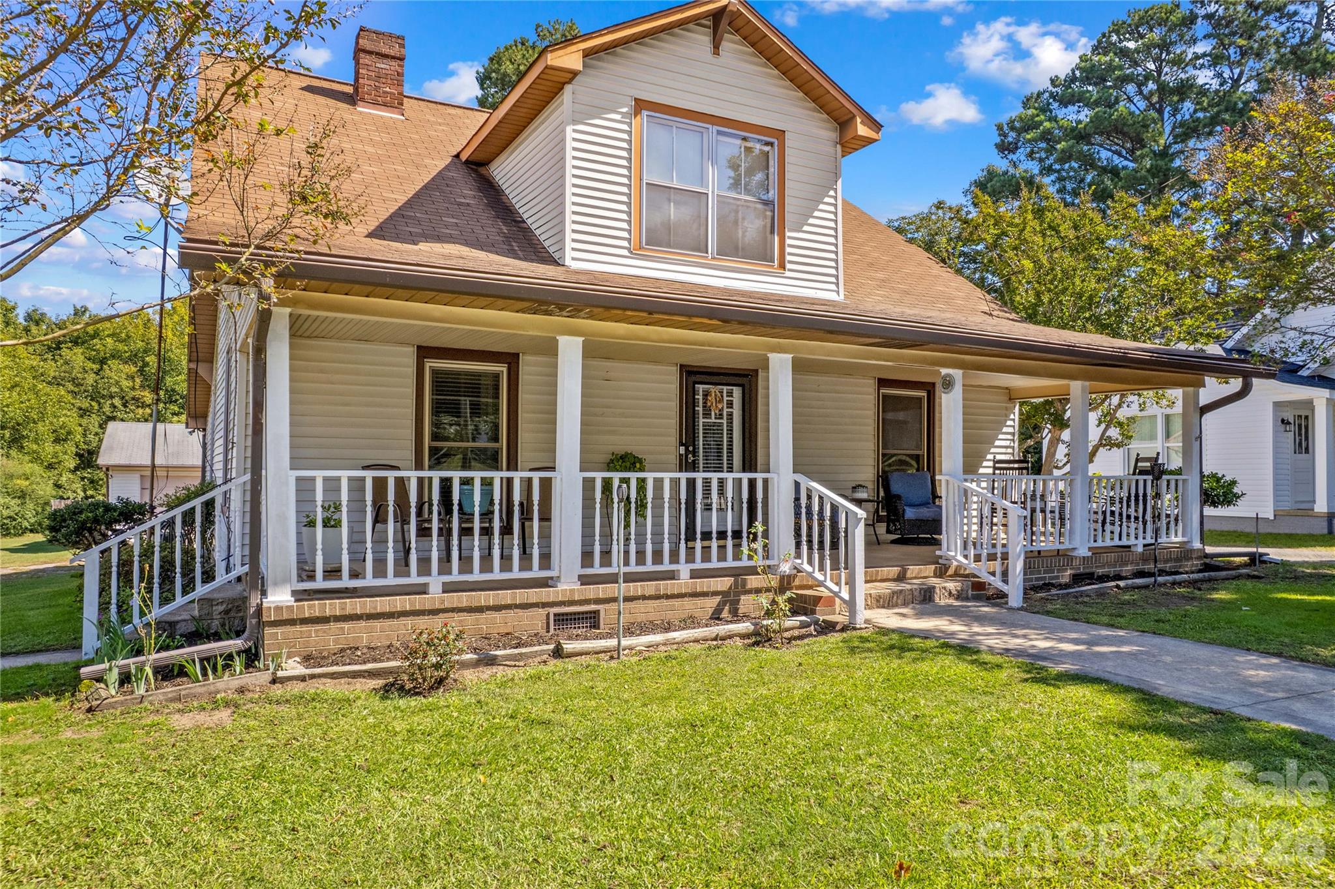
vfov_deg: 57.2
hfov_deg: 78.6
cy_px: 444
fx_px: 815
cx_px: 668
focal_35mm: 22
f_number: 2.8
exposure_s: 1/640
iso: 110
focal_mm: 8.38
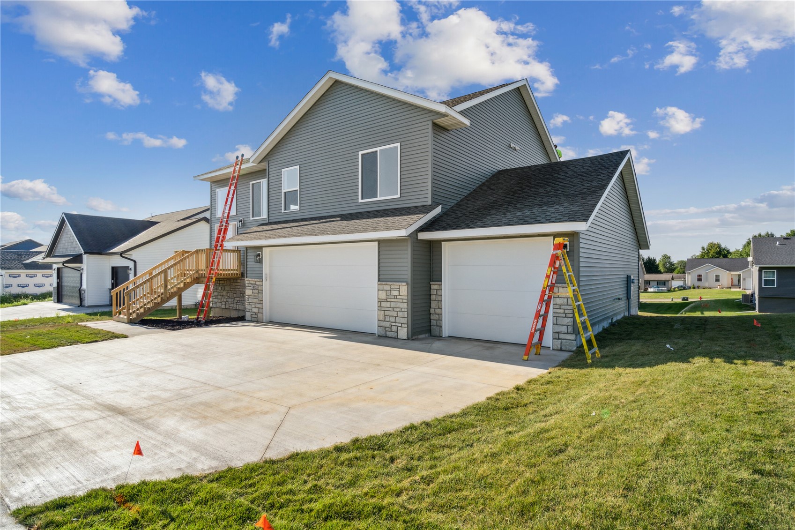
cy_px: 265
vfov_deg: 64.5
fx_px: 420
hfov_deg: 86.9
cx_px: 398
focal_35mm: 19
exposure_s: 1/800
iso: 640
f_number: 10
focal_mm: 19
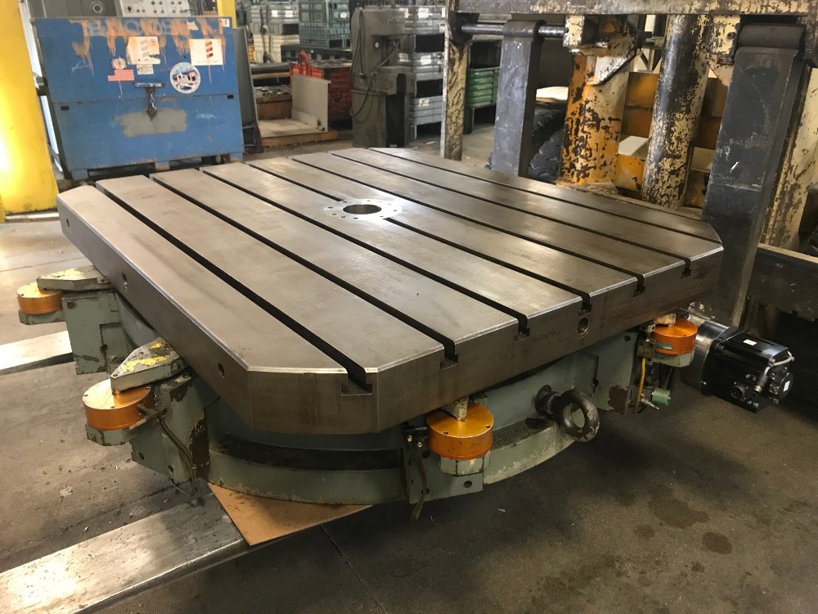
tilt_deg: -23.3
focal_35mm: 28
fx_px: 662
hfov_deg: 63.4
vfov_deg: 49.7
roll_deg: +0.3
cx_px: 409
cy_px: 307
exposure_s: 1/15
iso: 100
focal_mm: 3.99
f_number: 1.8
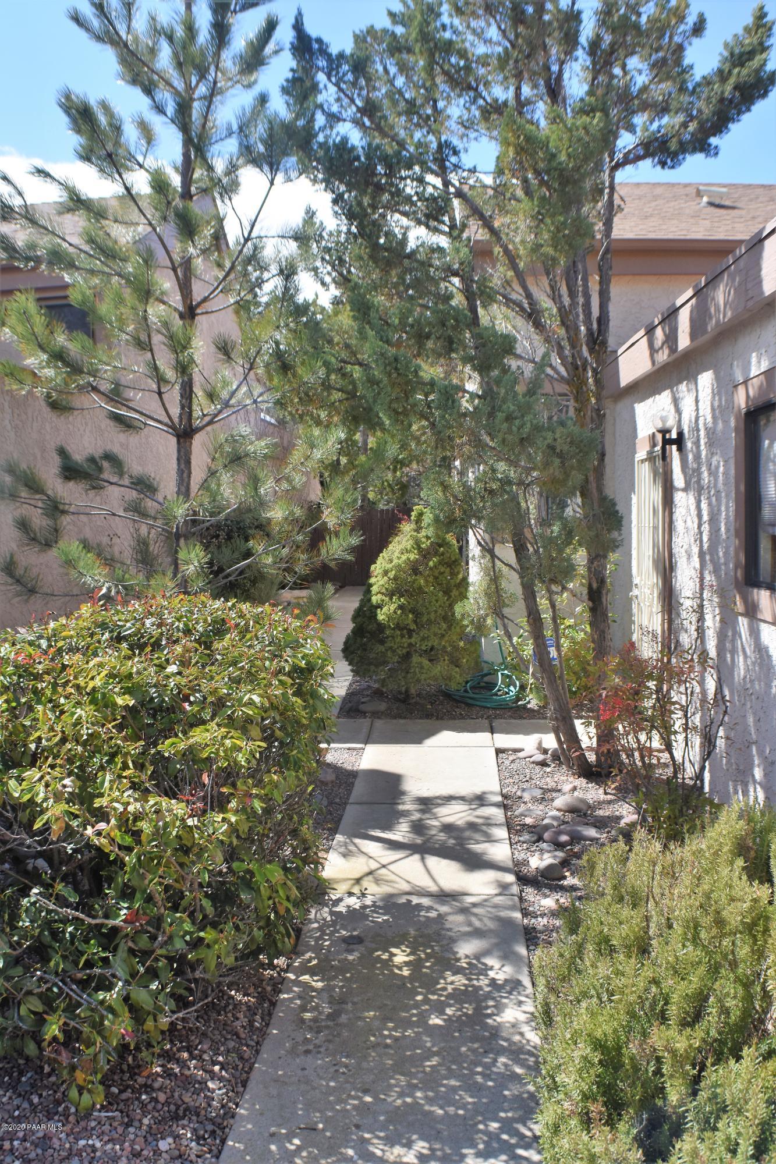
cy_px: 582
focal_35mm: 36
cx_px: 388
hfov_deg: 36.9
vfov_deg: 53.1
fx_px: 1164
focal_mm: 24
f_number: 8
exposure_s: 1/500
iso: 360
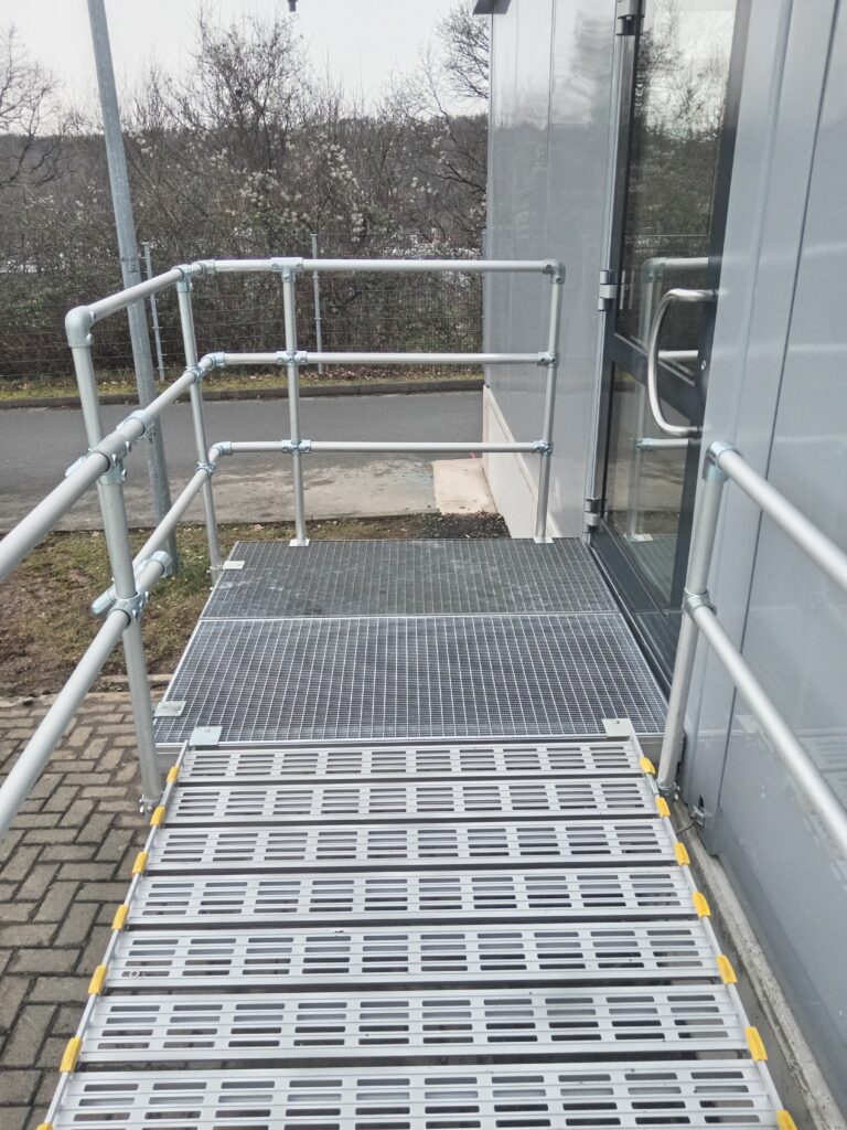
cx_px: 424
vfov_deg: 65.3
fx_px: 881
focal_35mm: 27
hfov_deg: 51.4
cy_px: 565
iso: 456
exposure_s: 1/50
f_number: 1.9
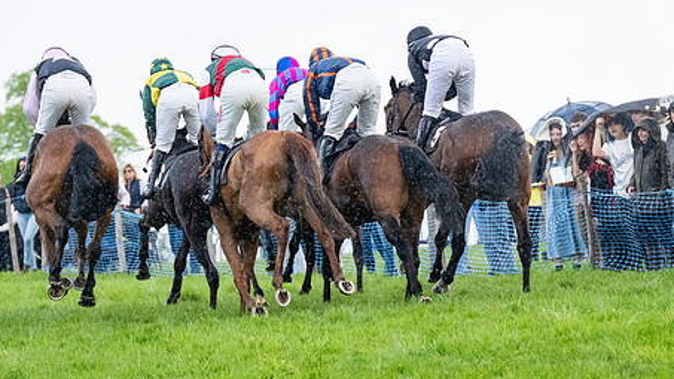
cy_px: 198
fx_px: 3593
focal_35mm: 201
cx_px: 344
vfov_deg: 6.0
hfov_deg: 10.7
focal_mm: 100
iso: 2000
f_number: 4
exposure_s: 1/1600
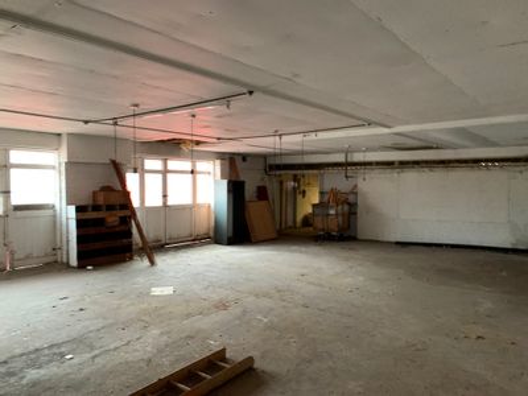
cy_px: 198
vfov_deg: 53.1
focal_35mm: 26
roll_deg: -2.1
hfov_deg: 67.3
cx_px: 264
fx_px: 397
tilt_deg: -0.5
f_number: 1.8
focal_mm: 4.25
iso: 500
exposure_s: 1/30
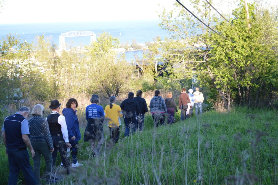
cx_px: 138
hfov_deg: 31.4
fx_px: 494
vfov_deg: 21.2
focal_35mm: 64
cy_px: 93
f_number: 5.6
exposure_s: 1/125
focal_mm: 42
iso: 160
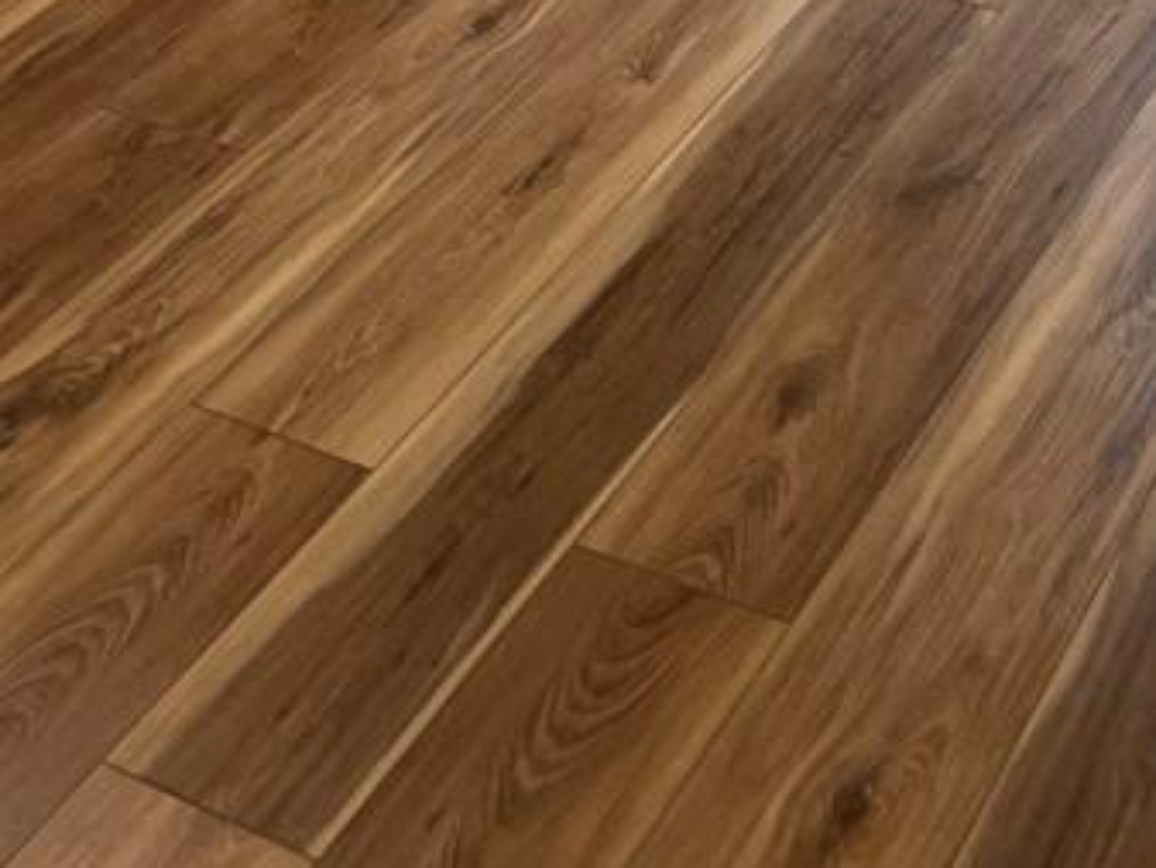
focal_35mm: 79
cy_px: -415
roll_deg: +2.9
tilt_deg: -20.3
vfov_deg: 17.0
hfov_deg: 24.7
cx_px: 542
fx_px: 2639
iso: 250
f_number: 1.6
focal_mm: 5.1
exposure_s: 1/60
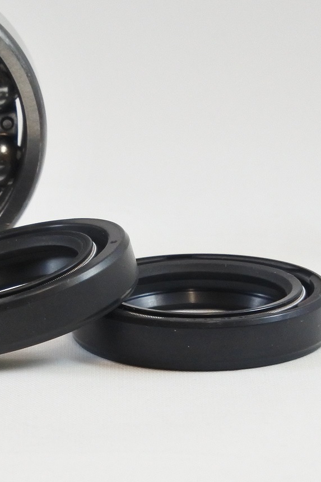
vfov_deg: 12.1
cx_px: -94
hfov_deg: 8.0
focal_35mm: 170
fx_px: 2274
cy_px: 211
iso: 800
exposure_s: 1/125
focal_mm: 30
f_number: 5.6
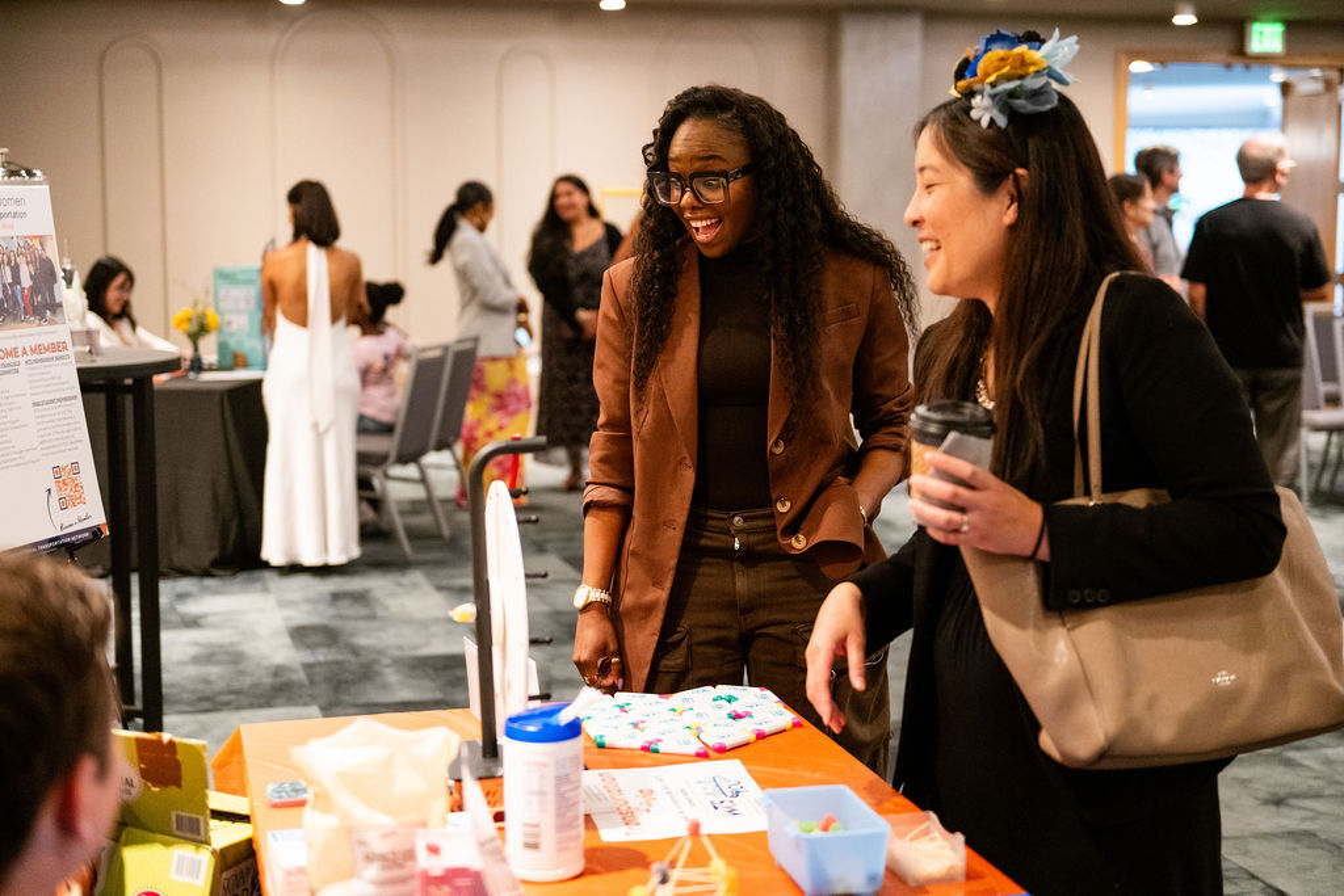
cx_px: 672
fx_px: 2053
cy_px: 448
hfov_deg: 36.2
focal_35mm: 55
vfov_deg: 24.6
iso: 1600
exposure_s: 1/100
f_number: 2.8
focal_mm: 55
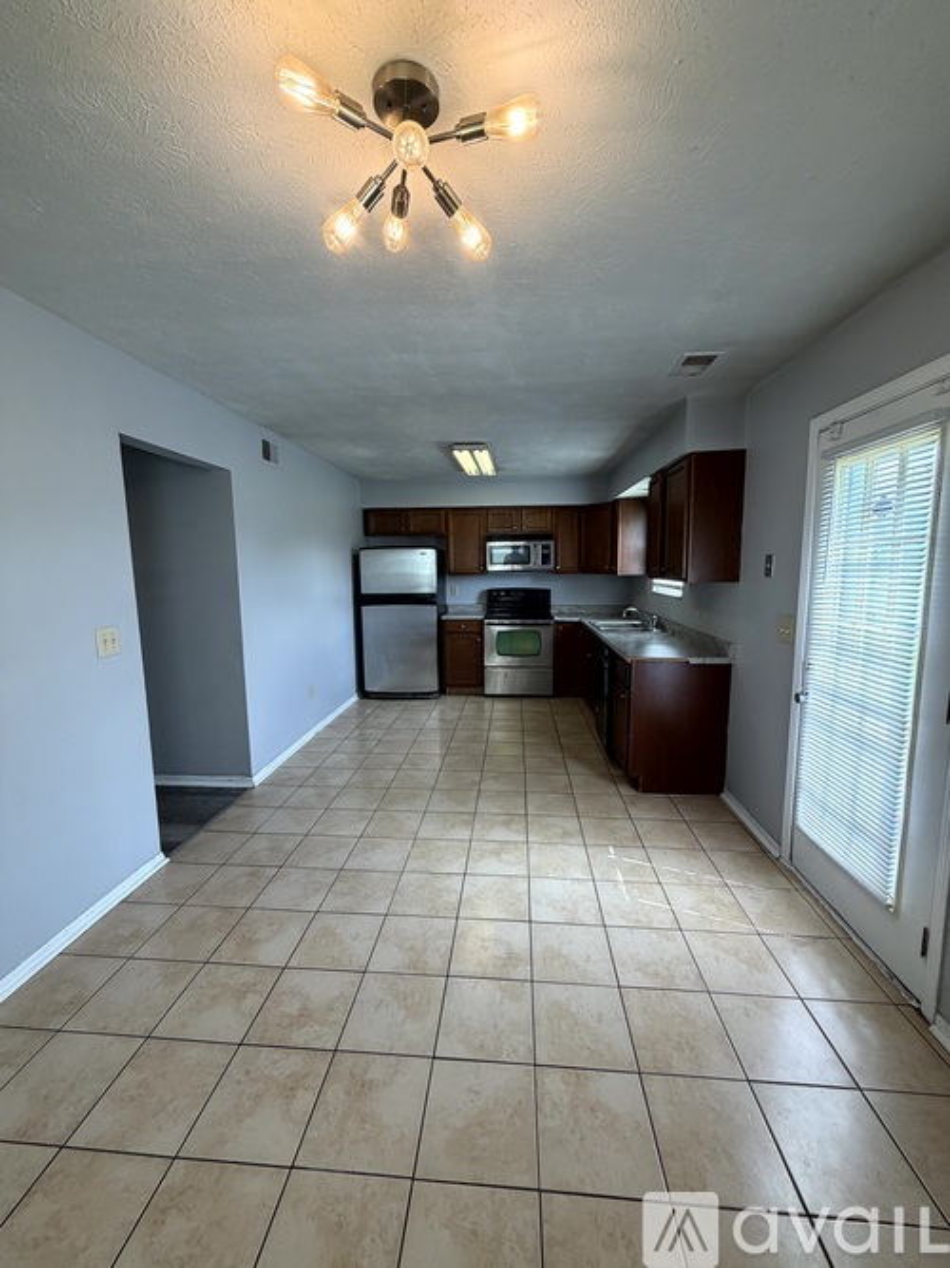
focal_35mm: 14
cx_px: 475
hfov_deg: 85.7
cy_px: 634
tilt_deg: -6.8
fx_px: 512
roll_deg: +0.6
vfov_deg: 102.1
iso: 125
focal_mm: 2.22
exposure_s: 1/120
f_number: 2.2
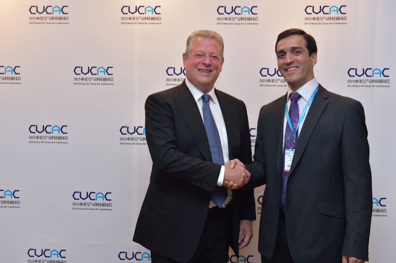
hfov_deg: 41.1
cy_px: 132
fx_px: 528
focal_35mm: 48
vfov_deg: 28.0
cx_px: 198
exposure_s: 1/60
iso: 800
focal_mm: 48
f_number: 5.6
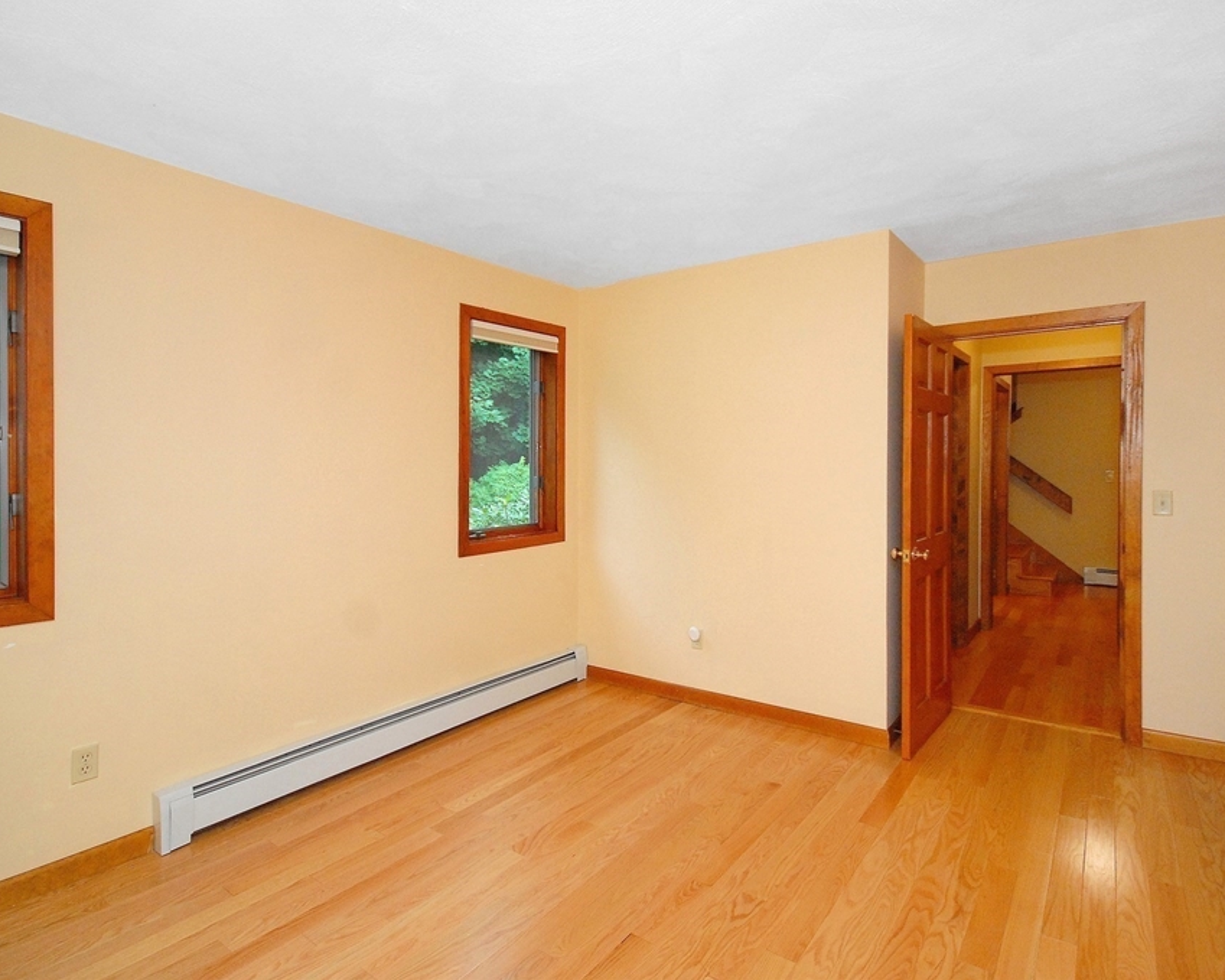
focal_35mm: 17
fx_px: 616
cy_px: 488
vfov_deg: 77.0
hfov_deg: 89.6
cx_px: 631
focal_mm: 10
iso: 800
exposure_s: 1/40
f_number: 4.5
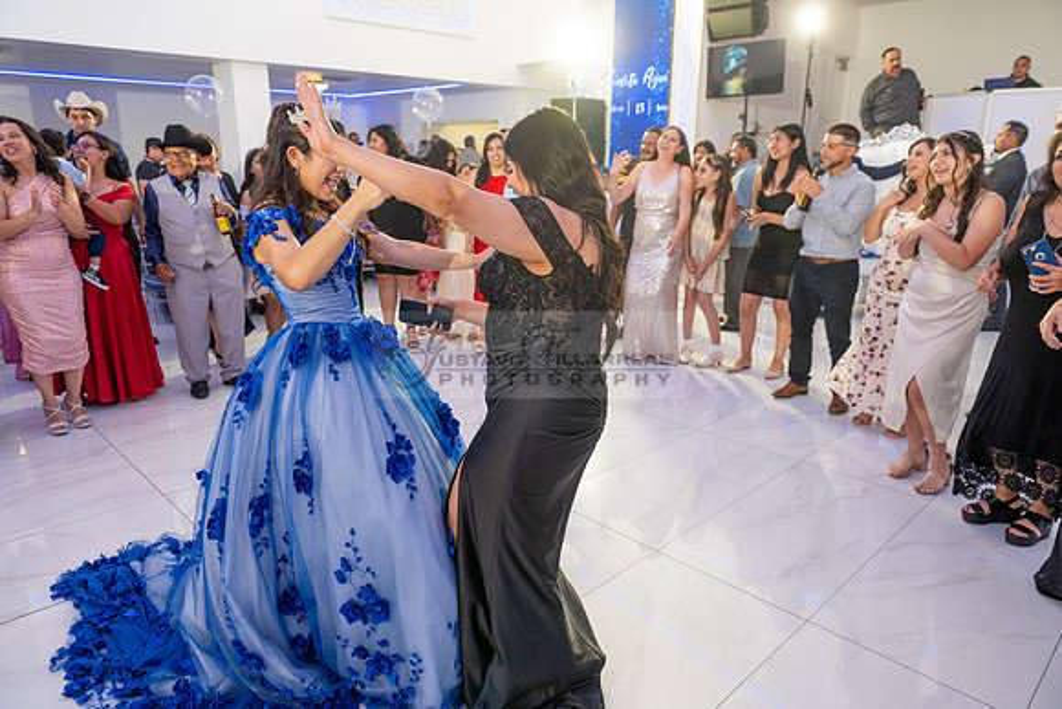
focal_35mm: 24
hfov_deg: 73.7
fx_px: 708
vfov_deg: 53.2
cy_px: 354
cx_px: 531
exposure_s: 1/160
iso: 800
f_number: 4.5
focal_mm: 24
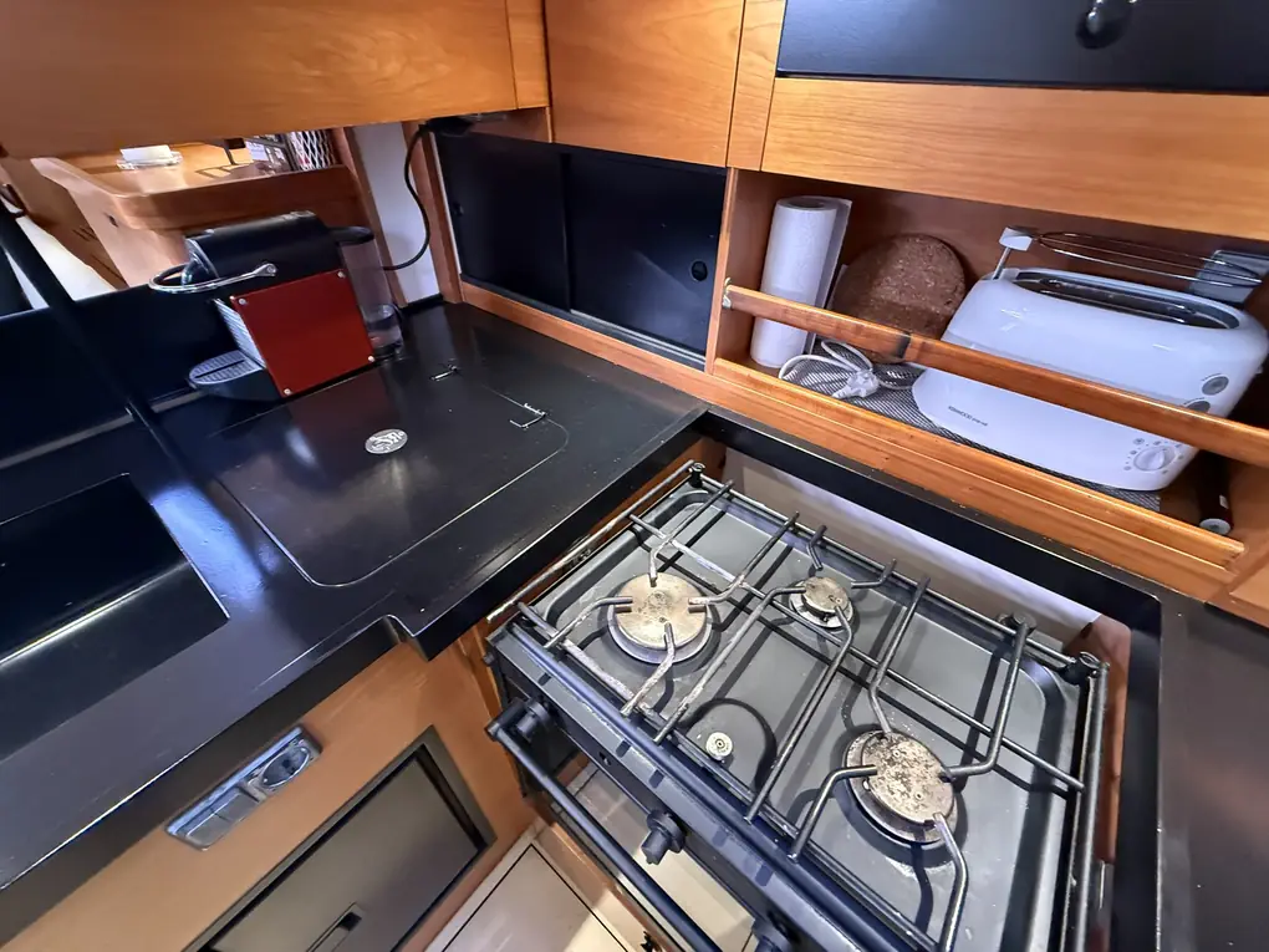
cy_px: 476
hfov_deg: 102.1
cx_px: 634
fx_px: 513
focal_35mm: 14
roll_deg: +2.8
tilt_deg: -40.7
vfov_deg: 85.7
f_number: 2.2
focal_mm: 2.22
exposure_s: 1/60
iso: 1000
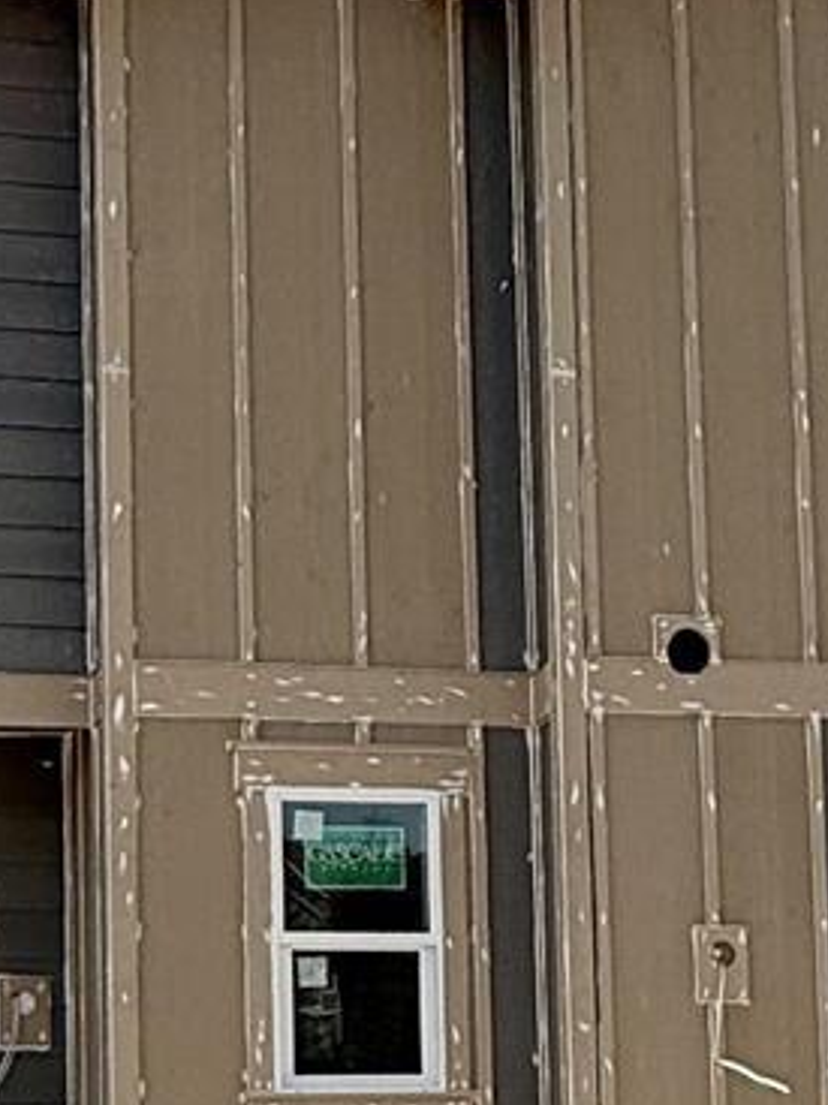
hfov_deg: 16.8
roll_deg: +0.8
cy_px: 997
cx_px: 416
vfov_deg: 21.7
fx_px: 2808
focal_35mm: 88
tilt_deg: +5.9
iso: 50
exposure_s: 1/1464
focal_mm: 2.22
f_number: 2.2
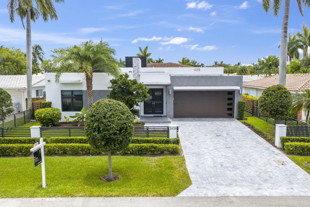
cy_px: 104
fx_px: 241
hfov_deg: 65.5
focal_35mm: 28
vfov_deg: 46.4
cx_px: 155
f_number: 5
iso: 100
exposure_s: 1/200
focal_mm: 14.45
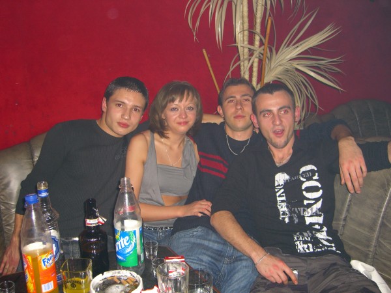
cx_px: 196
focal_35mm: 38
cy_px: 146
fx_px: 429
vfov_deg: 37.7
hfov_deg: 49.0
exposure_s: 1/60
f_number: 2.8
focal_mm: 7.9
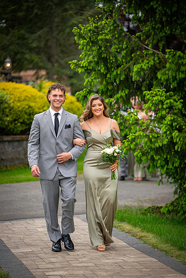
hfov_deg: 9.1
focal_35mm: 150
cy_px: 139
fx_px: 1162
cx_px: 93
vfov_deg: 13.7
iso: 100
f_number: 2.8
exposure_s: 1/320
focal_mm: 150
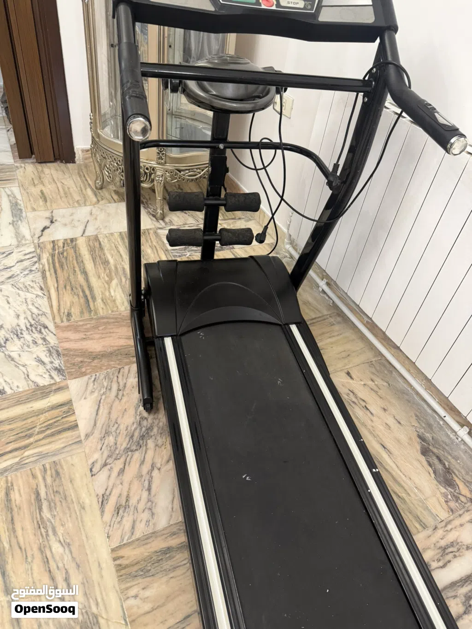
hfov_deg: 56.8
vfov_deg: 71.6
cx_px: 236
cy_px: 314
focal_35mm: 24
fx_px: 436
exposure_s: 1/50
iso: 320
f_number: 1.78
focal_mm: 6.76
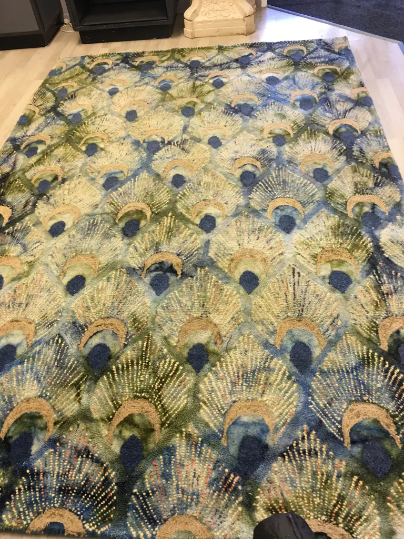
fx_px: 451
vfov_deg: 61.7
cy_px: 270
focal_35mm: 29
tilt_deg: -45.7
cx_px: 202
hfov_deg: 48.2
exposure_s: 1/17
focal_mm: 4.15
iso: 50
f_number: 2.2
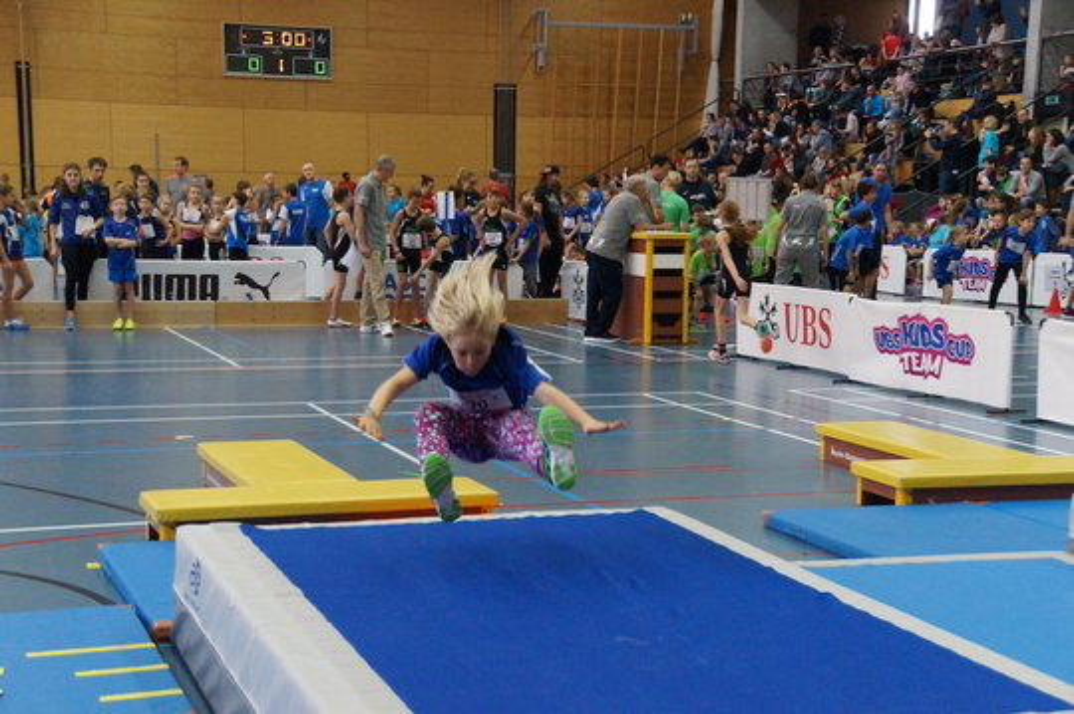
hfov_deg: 24.6
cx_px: 537
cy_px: 357
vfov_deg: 16.5
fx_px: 2459
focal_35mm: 82
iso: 3200
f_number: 5
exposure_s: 1/320
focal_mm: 55
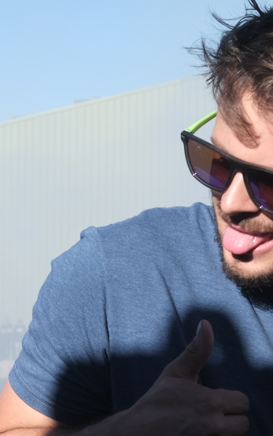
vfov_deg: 15.8
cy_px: 273
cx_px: 24
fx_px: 1571
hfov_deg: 9.9
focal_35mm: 132
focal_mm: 27
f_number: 5.6
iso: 160
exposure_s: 1/420
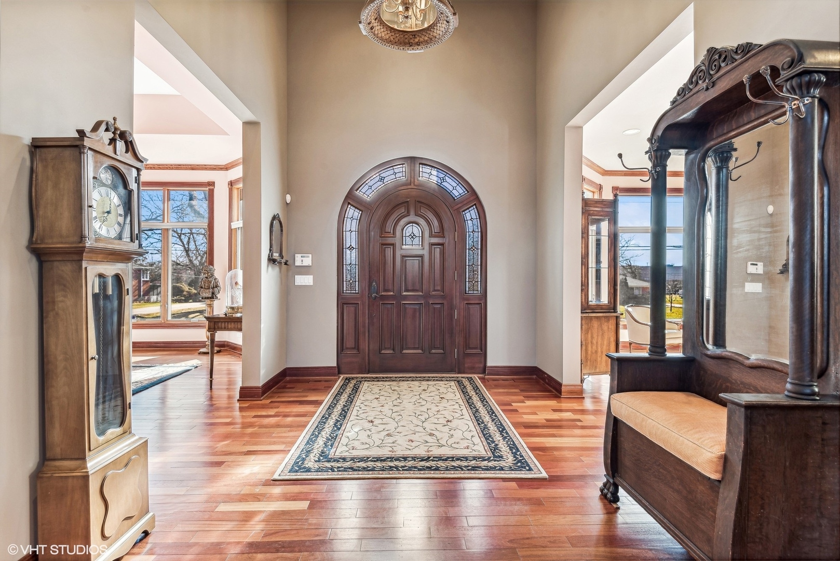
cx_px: 420
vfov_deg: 67.4
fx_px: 420
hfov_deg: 90.0
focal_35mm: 18
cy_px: 280
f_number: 9
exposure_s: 1/10
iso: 200
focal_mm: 18
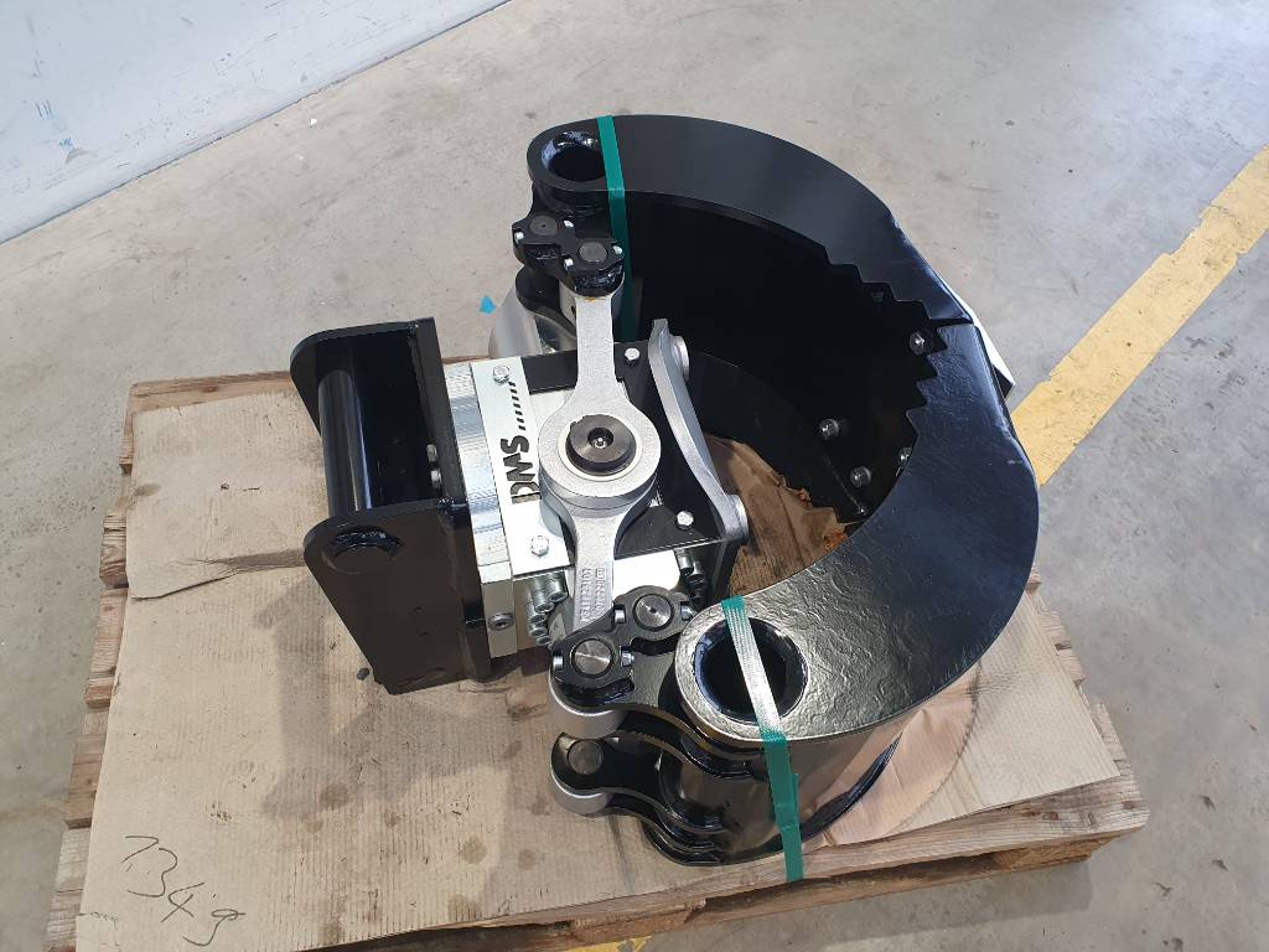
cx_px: 634
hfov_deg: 67.3
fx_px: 953
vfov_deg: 53.1
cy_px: 476
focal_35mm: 26
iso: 125
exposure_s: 1/100
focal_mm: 4.32
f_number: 2.4
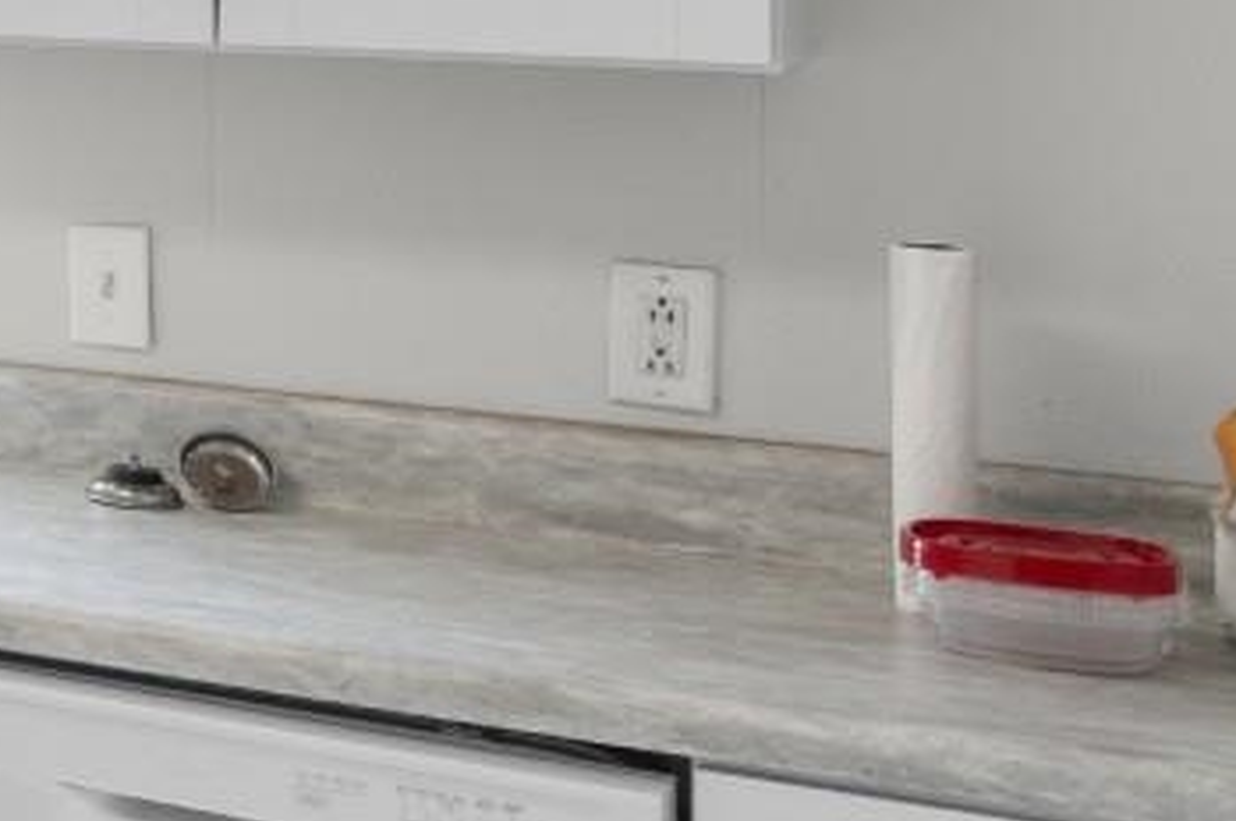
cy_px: -99
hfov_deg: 17.5
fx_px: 2710
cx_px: -1296
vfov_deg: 16.7
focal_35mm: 79
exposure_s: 1/10
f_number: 4.8
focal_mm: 11.5
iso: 100
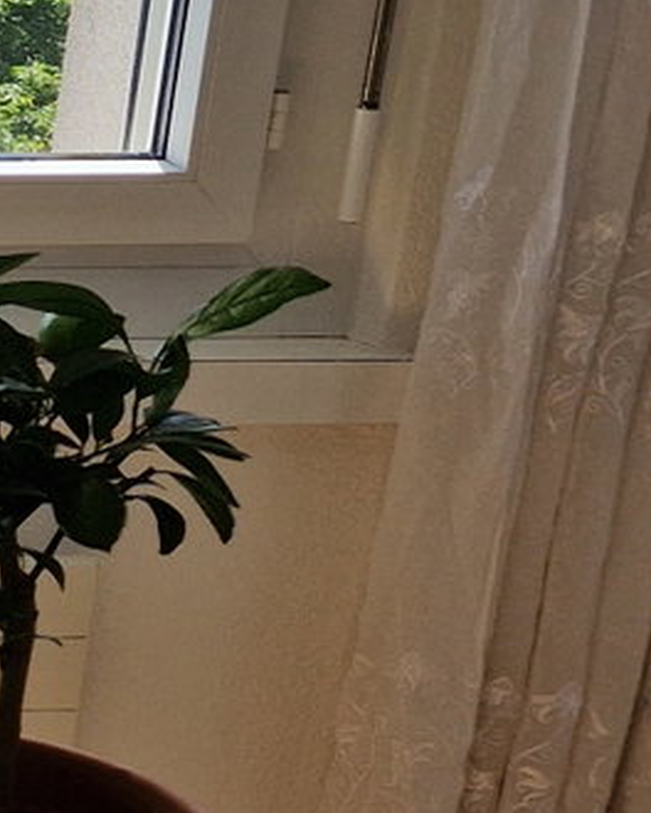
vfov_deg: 17.5
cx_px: -1282
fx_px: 2625
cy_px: 232
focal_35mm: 109
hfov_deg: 10.3
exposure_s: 1/694
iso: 50
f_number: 1.8
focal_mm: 5.4
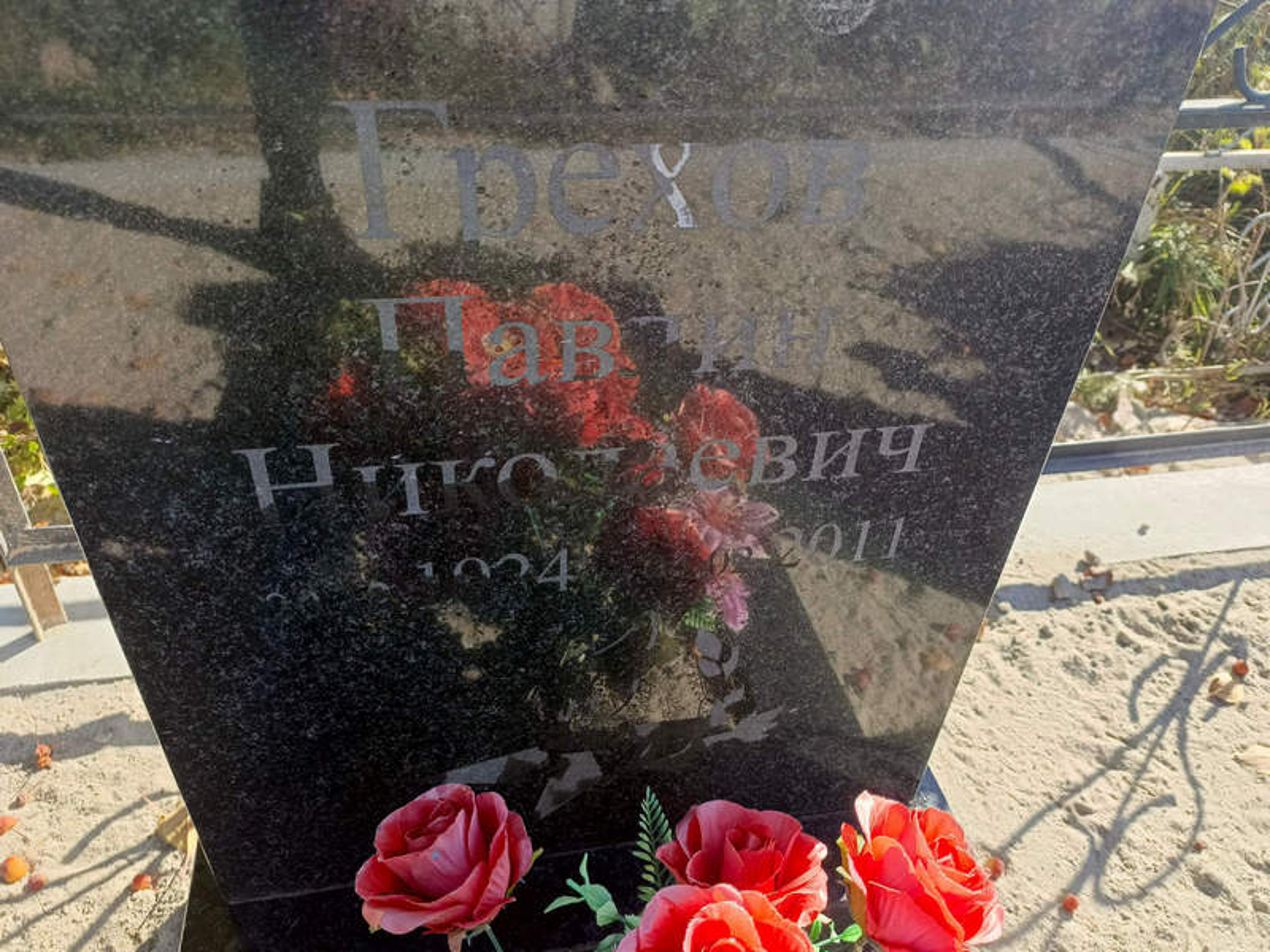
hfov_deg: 69.4
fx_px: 917
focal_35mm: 25
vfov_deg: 54.9
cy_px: 476
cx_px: 635
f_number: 1.69
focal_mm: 4.76
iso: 112
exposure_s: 1/209
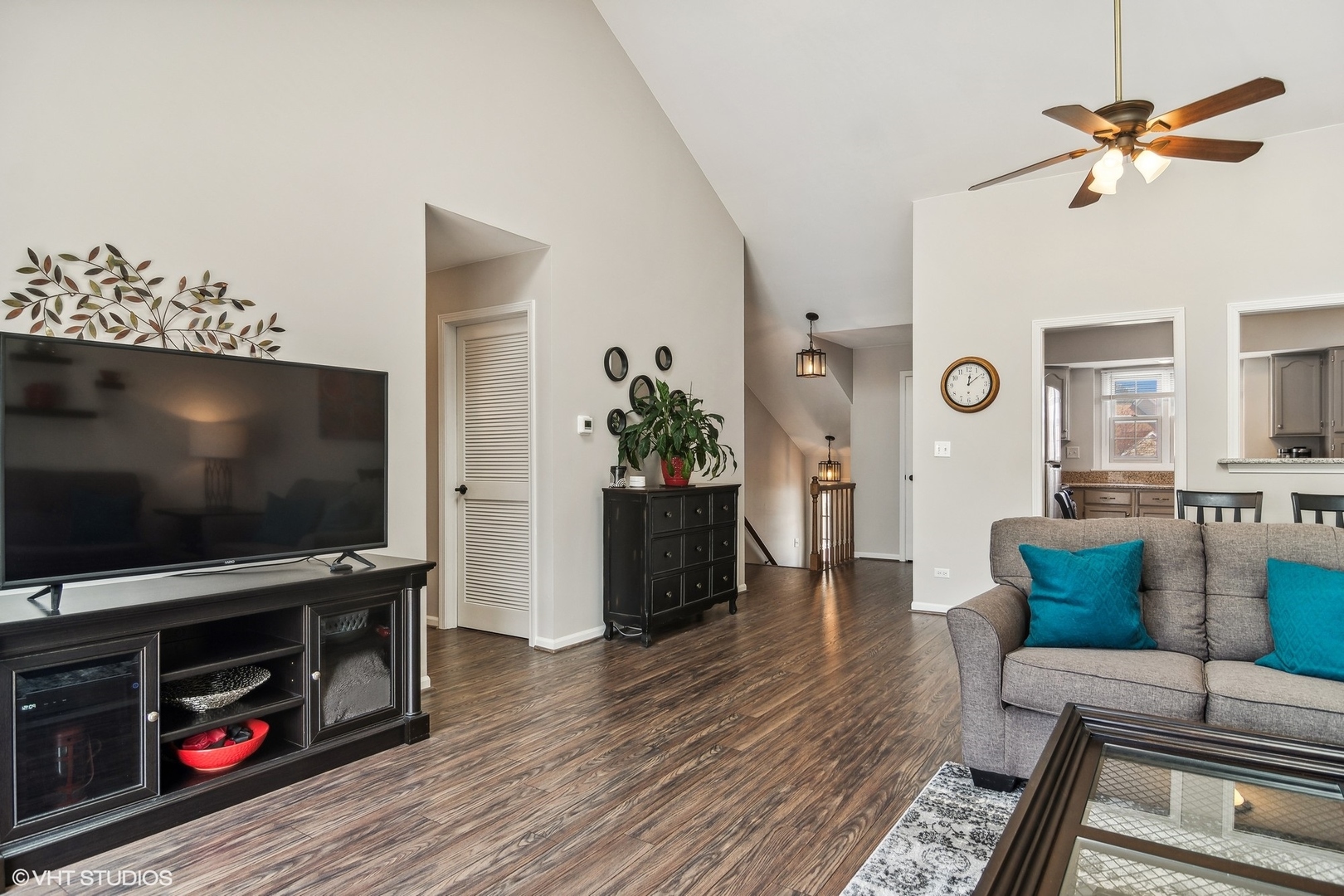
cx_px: 672
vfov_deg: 43.6
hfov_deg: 61.9
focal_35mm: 30
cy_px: 448
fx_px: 1120
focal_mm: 20
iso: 200
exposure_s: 1/40
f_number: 8
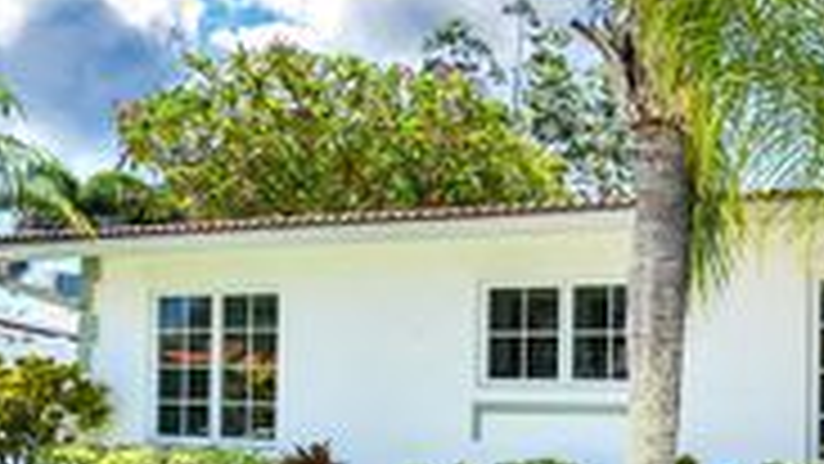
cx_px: 1009
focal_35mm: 40
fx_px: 874
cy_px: 381
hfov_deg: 37.2
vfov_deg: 29.0
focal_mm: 14
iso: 280
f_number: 11
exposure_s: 1/750
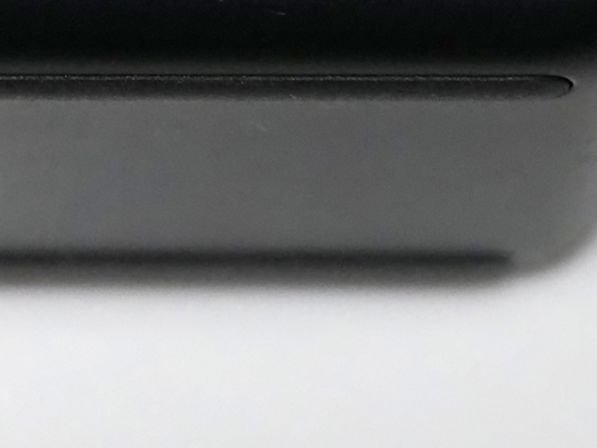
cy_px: -179
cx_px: -521
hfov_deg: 3.8
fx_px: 8850
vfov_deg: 2.9
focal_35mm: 513
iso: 2500
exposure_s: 1/125
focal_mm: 60
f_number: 4
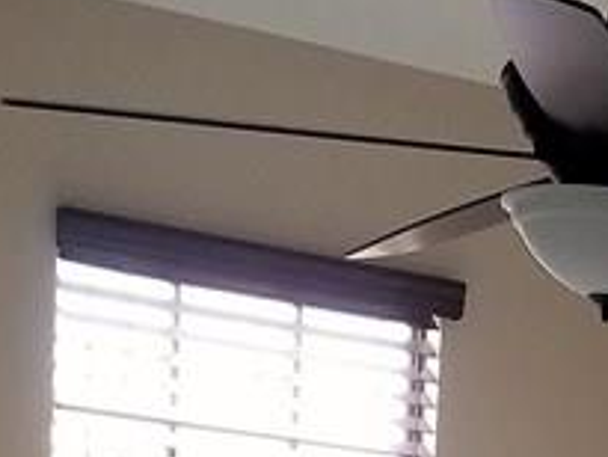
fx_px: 2373
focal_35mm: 135
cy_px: 920
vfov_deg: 10.1
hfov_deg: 14.4
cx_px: 555
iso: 100
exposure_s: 1/60
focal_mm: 4.25
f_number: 1.7
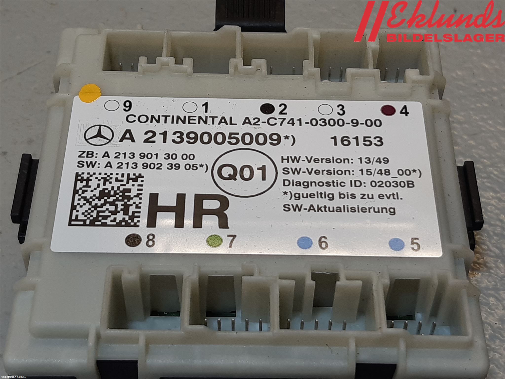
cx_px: 252
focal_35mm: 26
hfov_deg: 67.3
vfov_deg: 53.1
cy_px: 190
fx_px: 379
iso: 40
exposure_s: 1/115
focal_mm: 3.93
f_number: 1.7
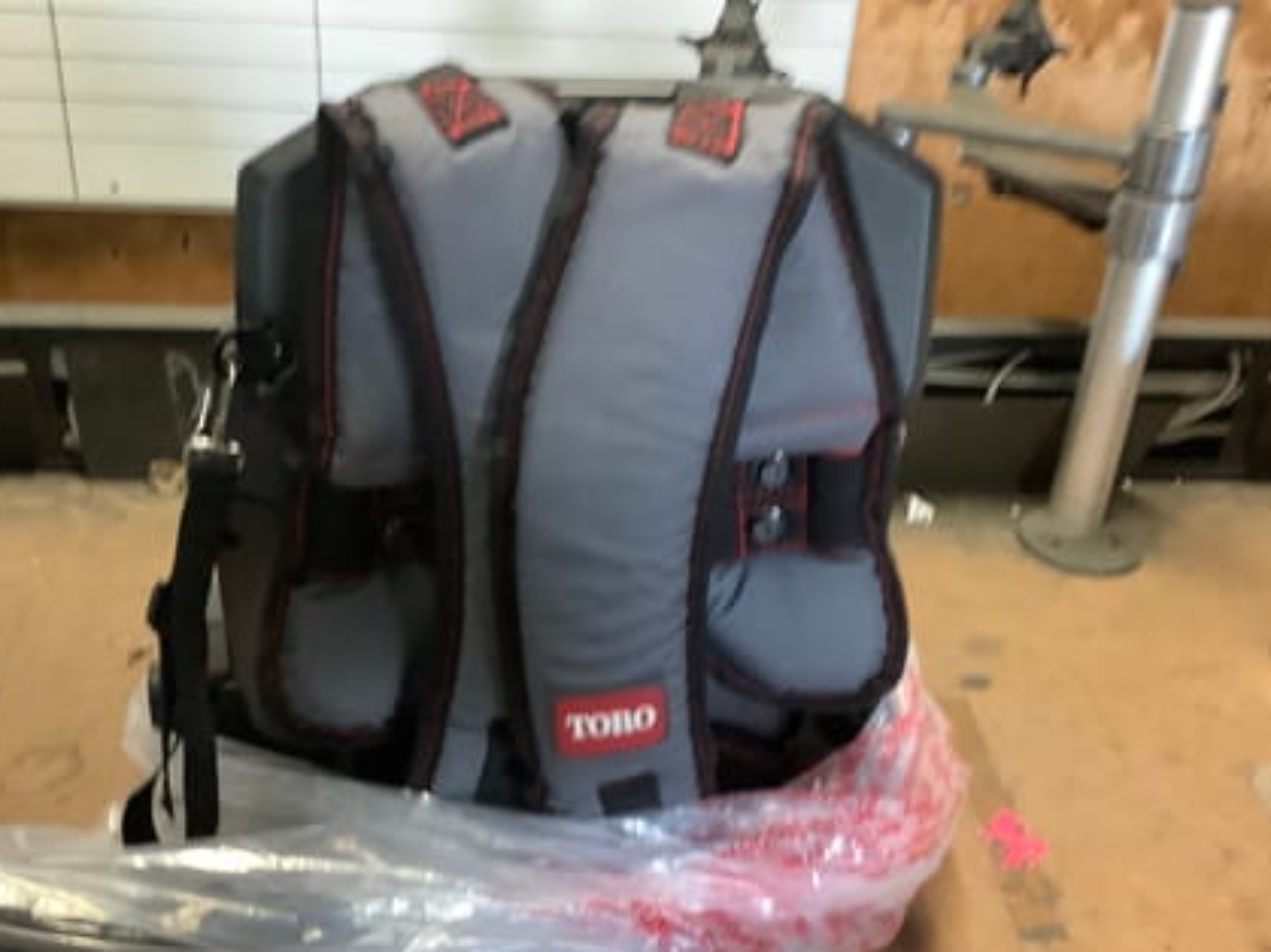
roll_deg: -3.4
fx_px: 1358
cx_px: 546
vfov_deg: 38.6
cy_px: 496
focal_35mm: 37
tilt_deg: -27.9
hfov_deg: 50.0
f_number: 2.4
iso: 400
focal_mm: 3.3
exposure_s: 1/25
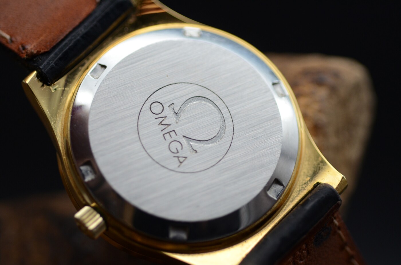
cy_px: 132
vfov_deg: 15.1
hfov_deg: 22.7
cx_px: 200
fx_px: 1000
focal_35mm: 90
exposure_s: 1/400
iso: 800
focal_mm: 60
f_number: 3.5
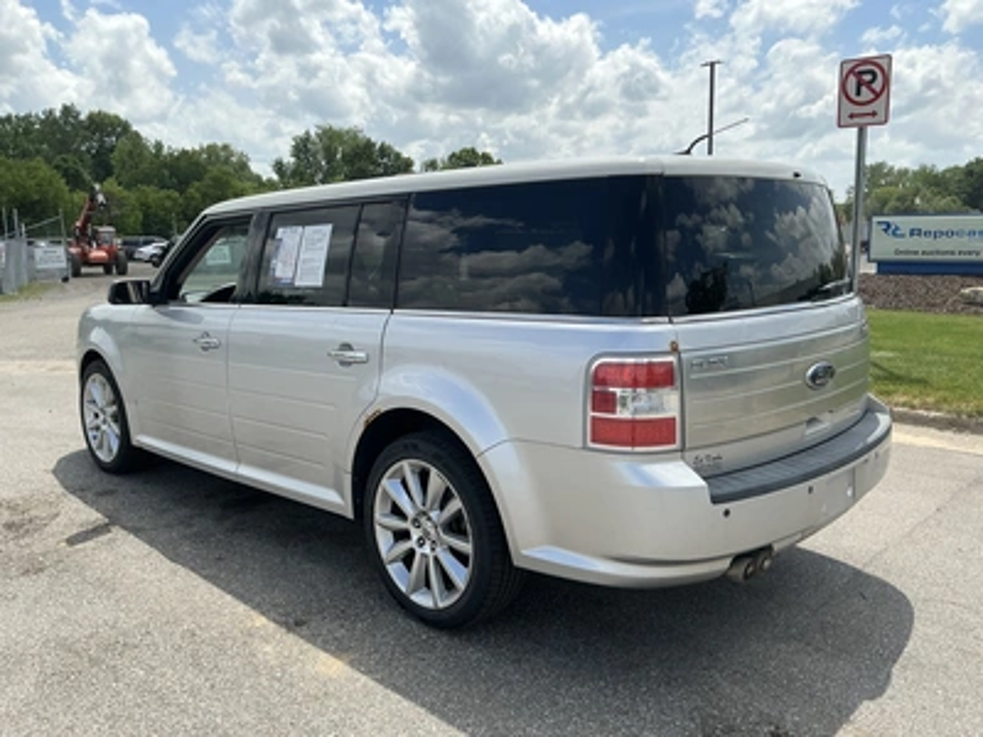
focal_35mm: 28
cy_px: 368
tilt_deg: -6.5
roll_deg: +0.3
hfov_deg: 63.4
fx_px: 795
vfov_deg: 49.7
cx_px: 492
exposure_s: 1/2058
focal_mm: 3
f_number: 1.8
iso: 25
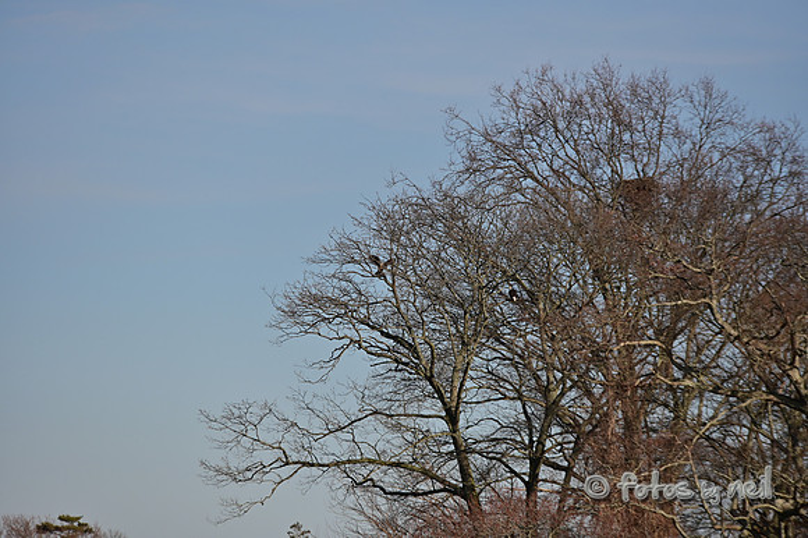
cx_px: 404
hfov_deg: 10.3
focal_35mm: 200
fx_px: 4486
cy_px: 269
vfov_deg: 6.9
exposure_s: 1/5000
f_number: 4
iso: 200
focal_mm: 200
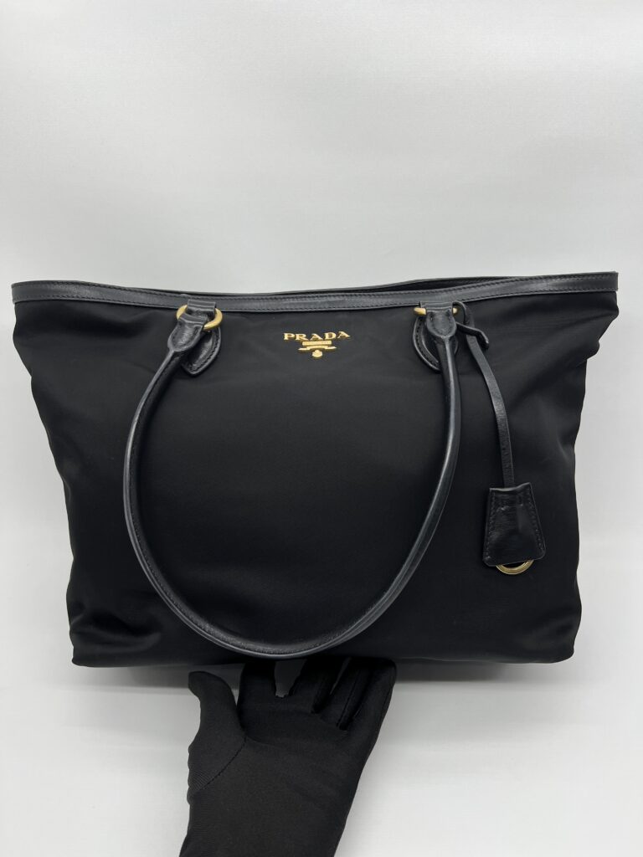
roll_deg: -0.1
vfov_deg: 67.3
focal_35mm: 26
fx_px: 644
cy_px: 428
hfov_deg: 53.1
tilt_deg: -27.3
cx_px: 322
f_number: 1.5
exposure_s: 1/238
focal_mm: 5.7
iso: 40
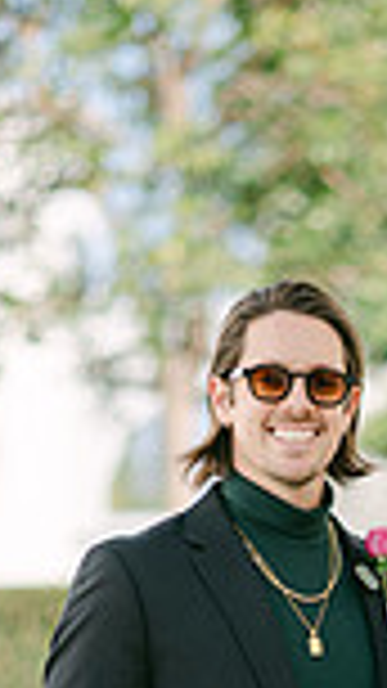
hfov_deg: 4.6
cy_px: 953
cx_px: 464
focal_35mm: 262
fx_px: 4782
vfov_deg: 8.1
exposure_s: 1/2500
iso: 80
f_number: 1.8
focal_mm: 85
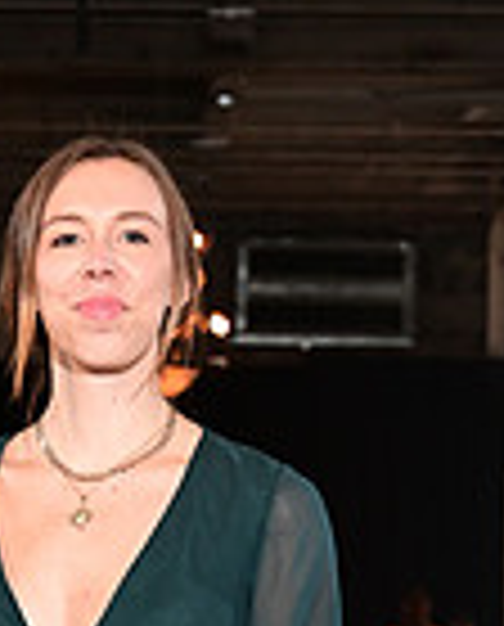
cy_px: 1302
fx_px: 5068
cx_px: 45
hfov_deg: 5.7
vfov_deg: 6.8
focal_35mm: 273
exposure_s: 1/125
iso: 1000
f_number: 6.3
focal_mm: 70
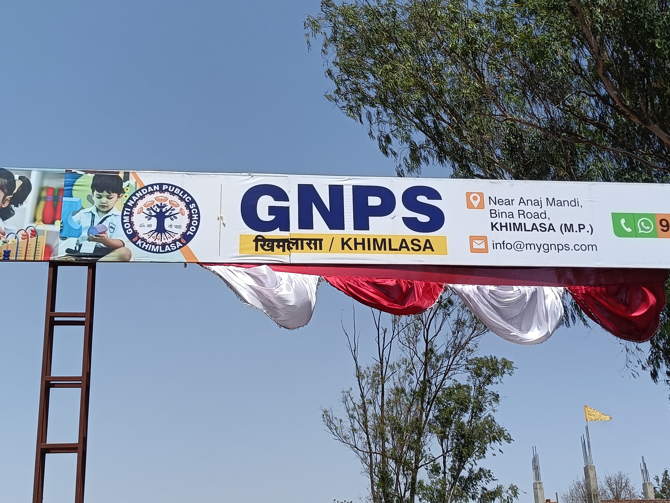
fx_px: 968
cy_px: 252
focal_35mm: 50
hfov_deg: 38.2
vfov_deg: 29.1
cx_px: 335
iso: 105
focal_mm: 4.7
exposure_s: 1/1117
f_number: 1.7
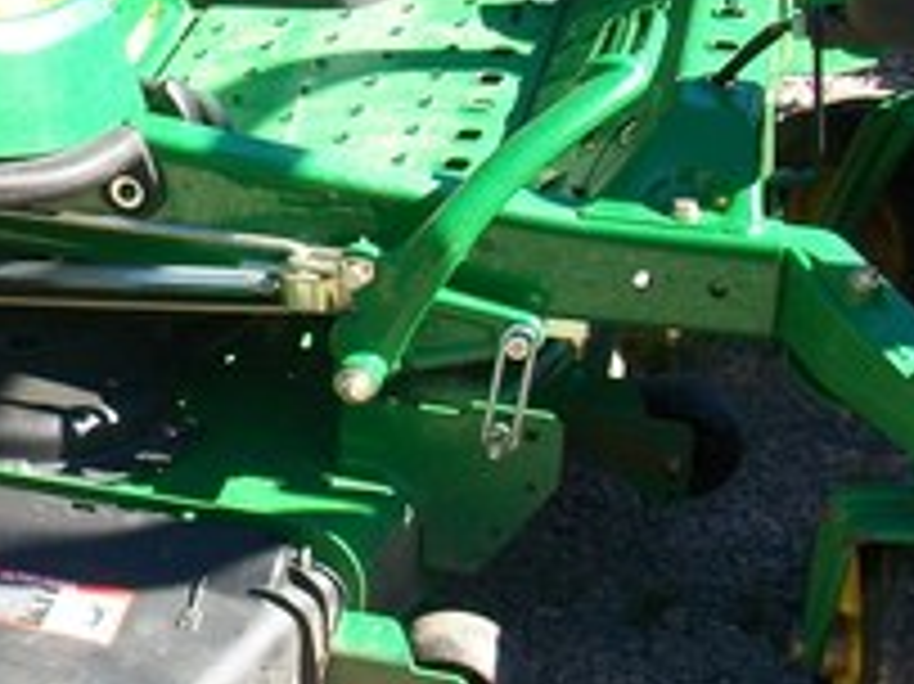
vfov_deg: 16.0
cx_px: -45
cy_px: 36
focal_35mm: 91
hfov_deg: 20.7
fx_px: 2401
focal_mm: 5.7
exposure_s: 1/320
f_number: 2.8
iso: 80
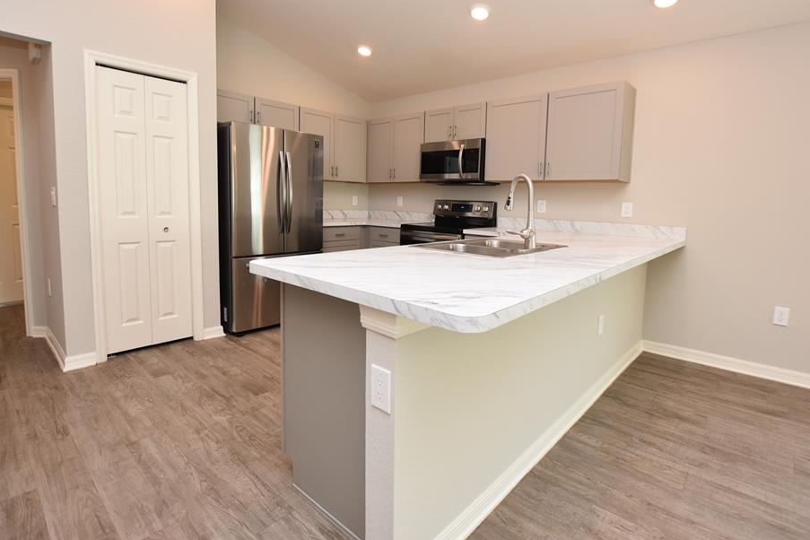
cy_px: 237
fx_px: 382
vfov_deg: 70.2
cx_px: 415
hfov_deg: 93.3
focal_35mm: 17
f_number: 4
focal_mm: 10
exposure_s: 1/60
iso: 220
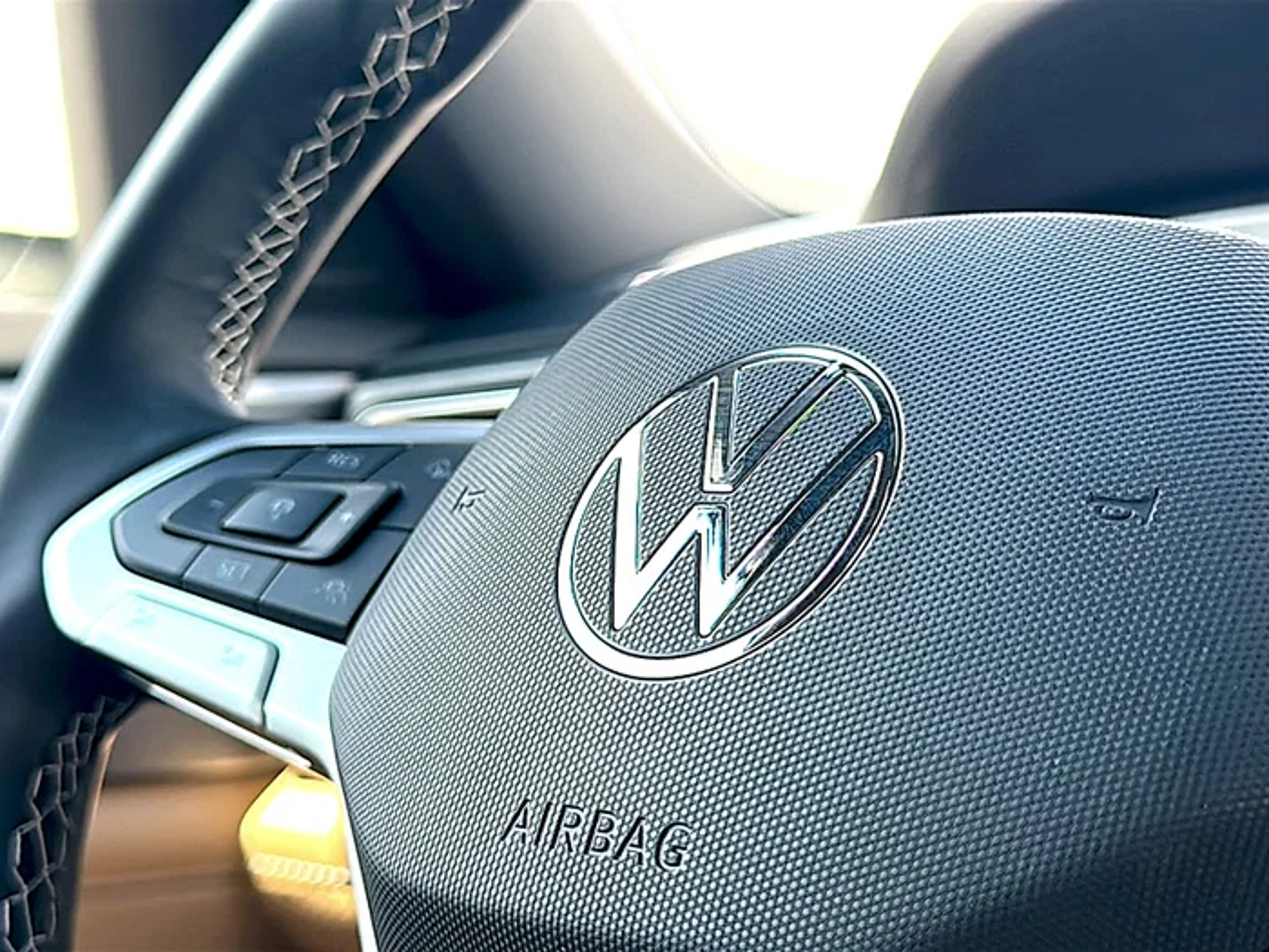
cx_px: 634
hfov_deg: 43.9
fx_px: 1576
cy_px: 476
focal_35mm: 43
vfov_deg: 33.6
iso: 100
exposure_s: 1/354
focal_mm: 6.86
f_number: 1.78
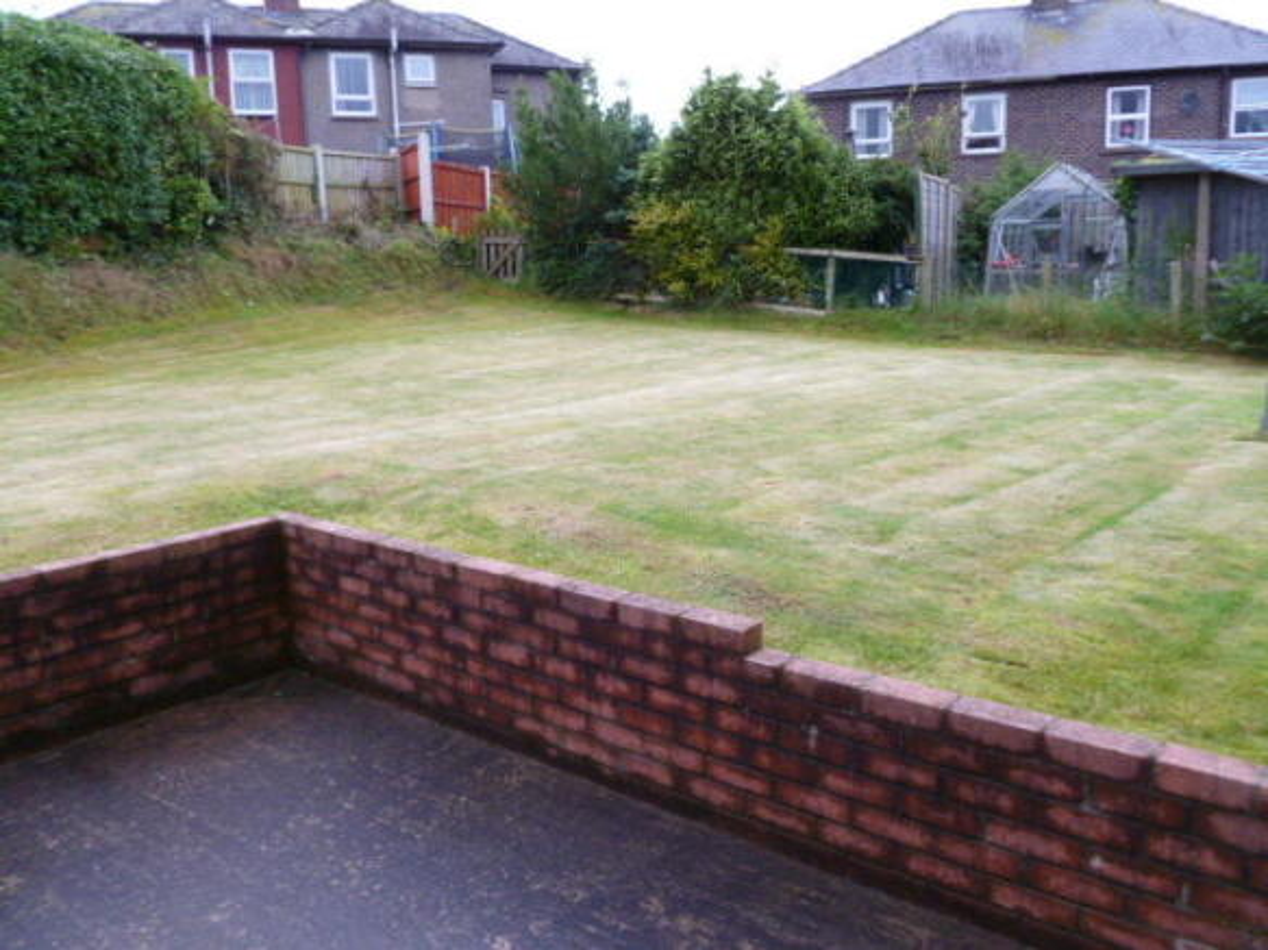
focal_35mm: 28
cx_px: 634
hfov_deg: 63.5
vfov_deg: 49.7
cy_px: 475
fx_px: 1025
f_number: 3.3
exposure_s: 1/60
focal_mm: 5
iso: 200
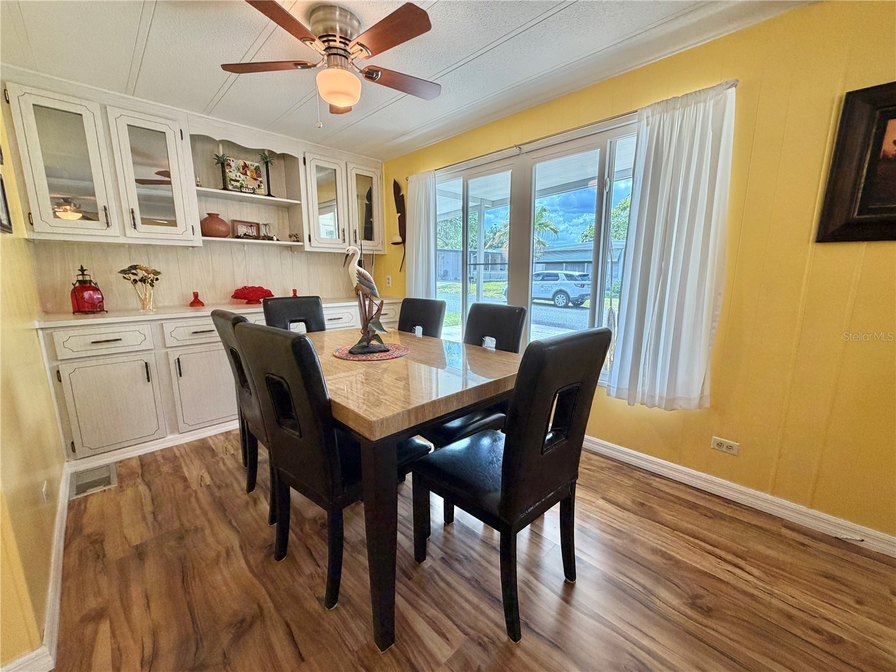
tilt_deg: -11.4
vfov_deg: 85.7
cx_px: 448
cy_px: 336
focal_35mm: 14
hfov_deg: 102.1
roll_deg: +0.3
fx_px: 362
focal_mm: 2.22
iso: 250
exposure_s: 1/120
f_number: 2.2
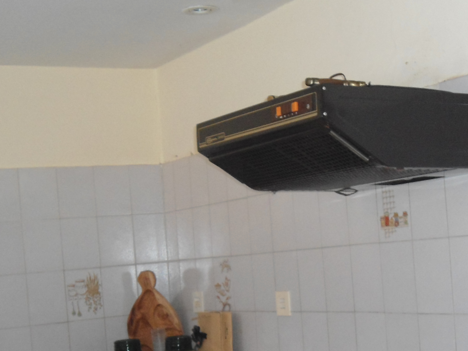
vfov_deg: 20.2
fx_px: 973
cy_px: 288
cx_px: 301
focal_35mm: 72
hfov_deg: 26.9
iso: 400
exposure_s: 1/40
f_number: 3.2
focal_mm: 6.7
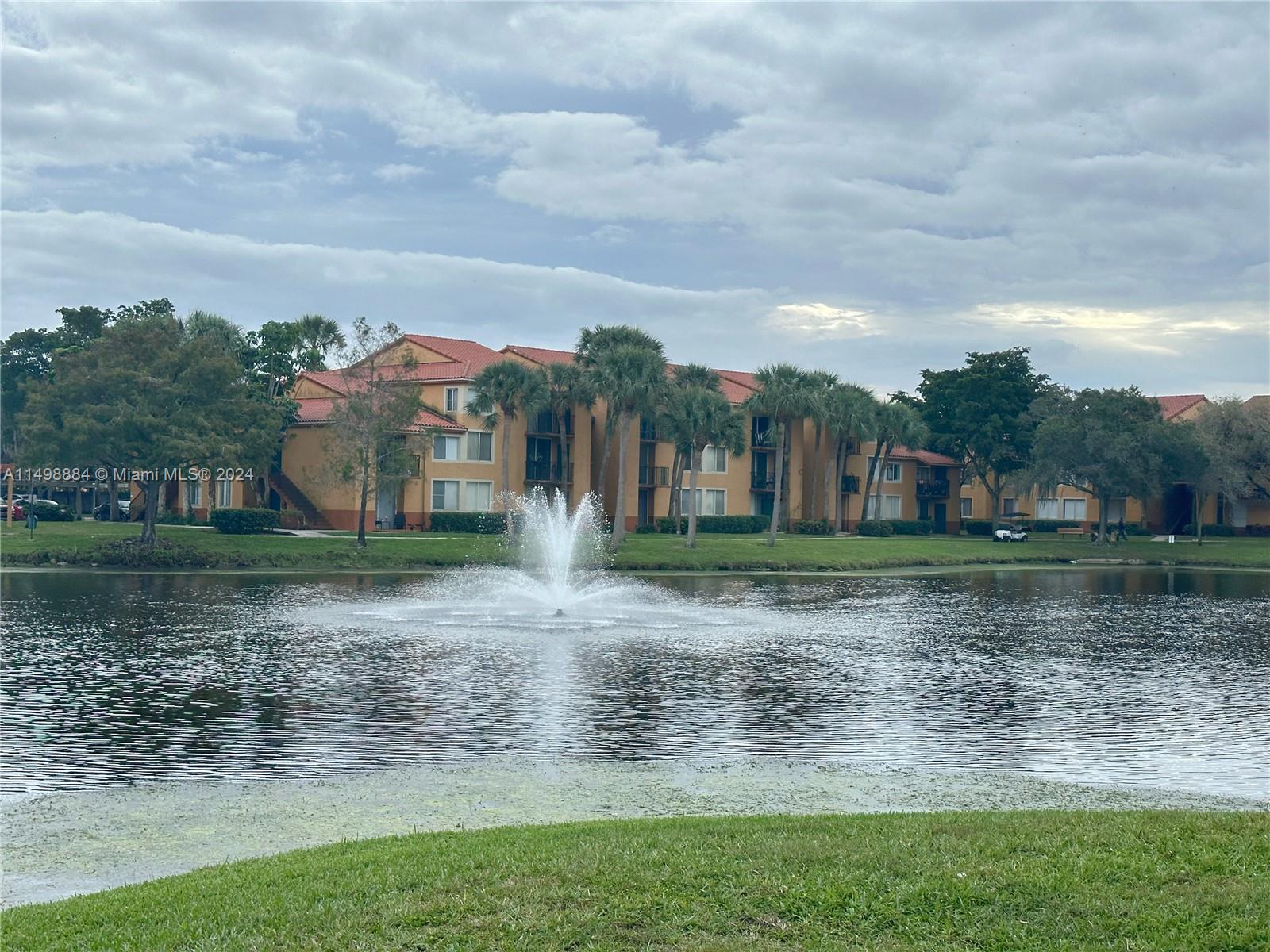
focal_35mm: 48
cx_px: 635
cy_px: 476
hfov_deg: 39.7
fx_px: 1761
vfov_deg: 30.3
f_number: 1.78
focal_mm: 6.86
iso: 64
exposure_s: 1/1120
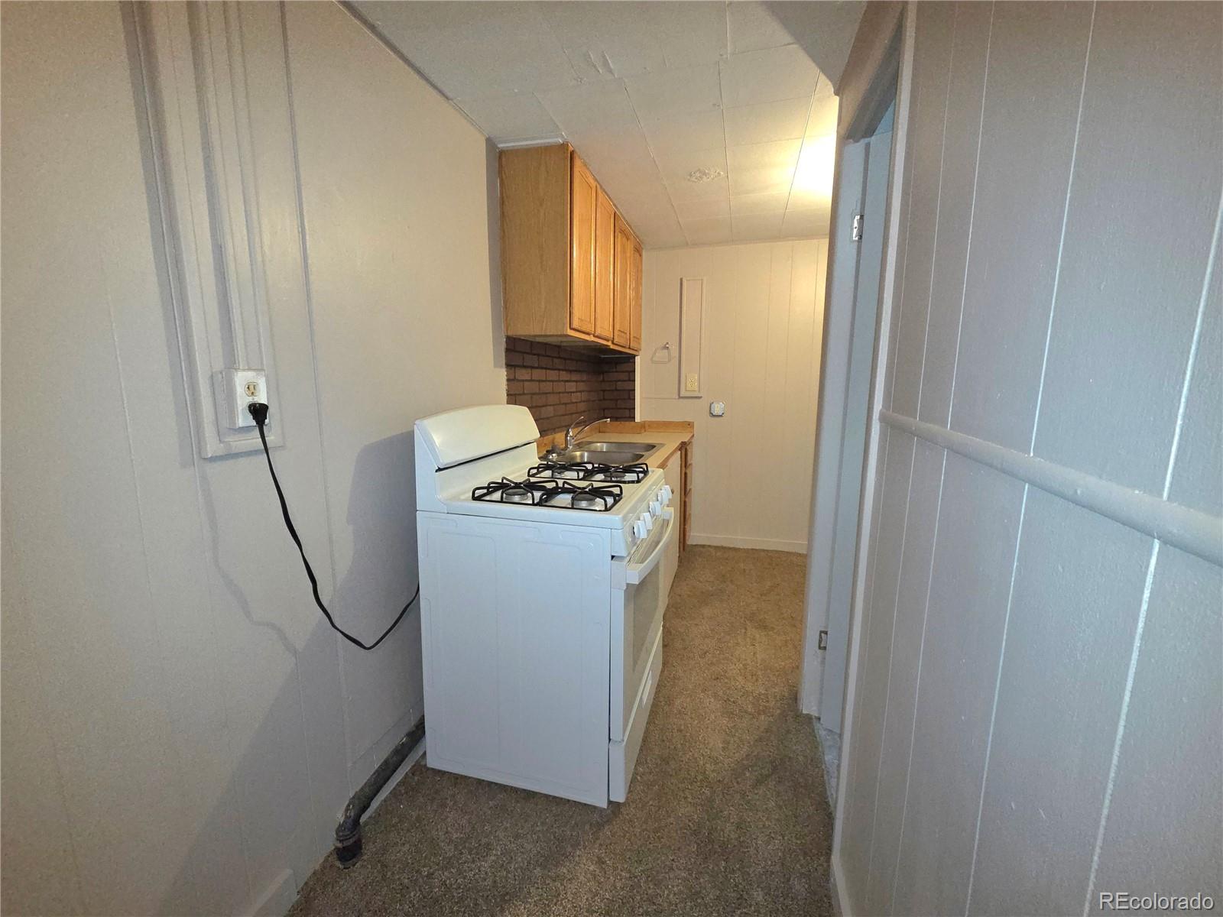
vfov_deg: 89.9
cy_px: 458
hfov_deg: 106.2
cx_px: 612
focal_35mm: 13
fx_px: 459
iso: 200
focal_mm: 2.2
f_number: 2.2
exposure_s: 1/60.2
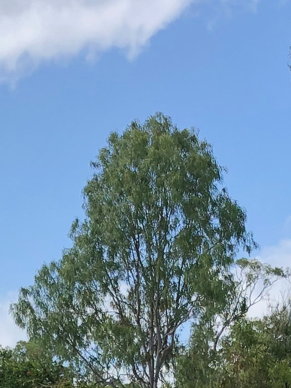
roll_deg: +0.5
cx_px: 127
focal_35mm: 130
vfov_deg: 14.0
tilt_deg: -1.5
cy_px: 625
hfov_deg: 11.4
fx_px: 1457
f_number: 1.8
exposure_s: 1/1043
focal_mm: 3.99
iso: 20
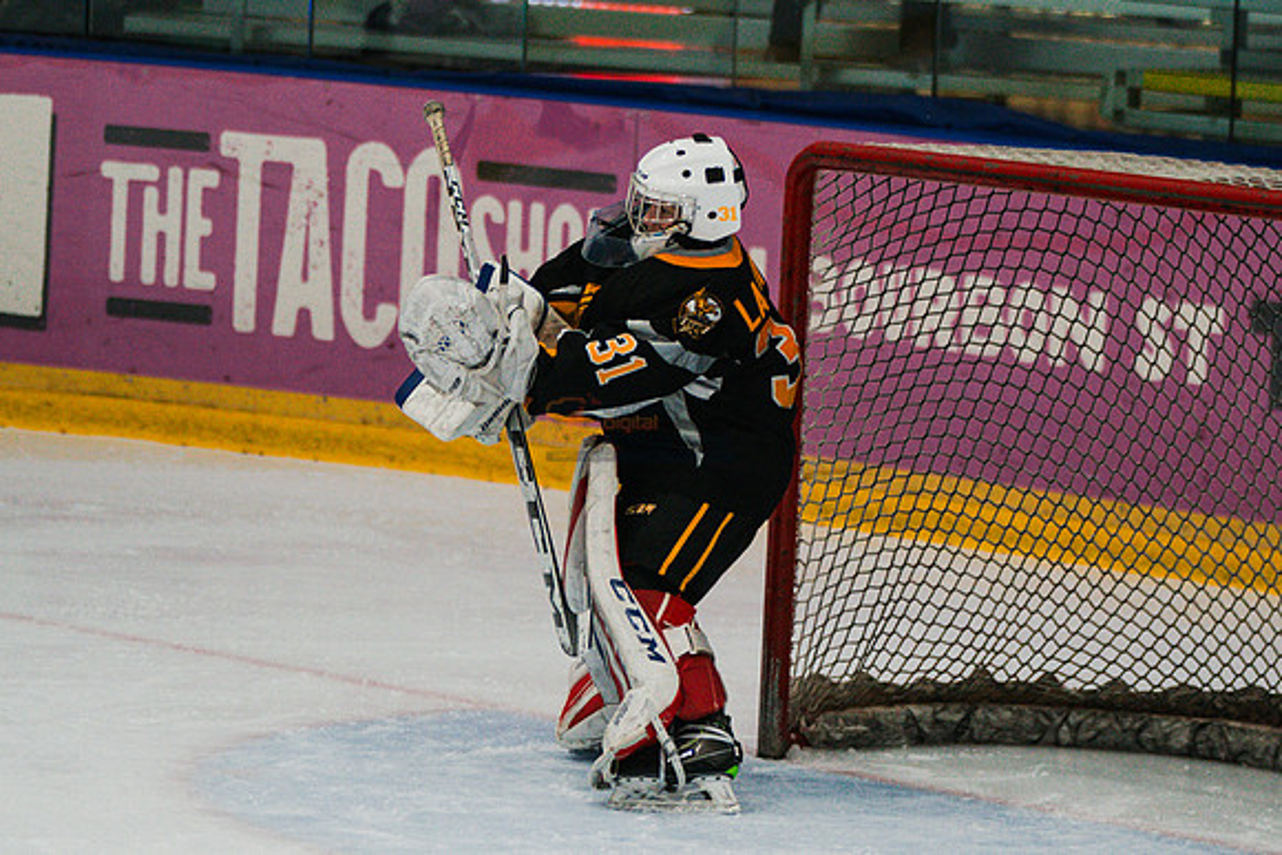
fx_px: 8905
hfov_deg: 8.2
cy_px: 390
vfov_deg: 5.5
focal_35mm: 250
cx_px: 679
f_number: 3.2
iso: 3200
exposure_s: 1/2000
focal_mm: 157
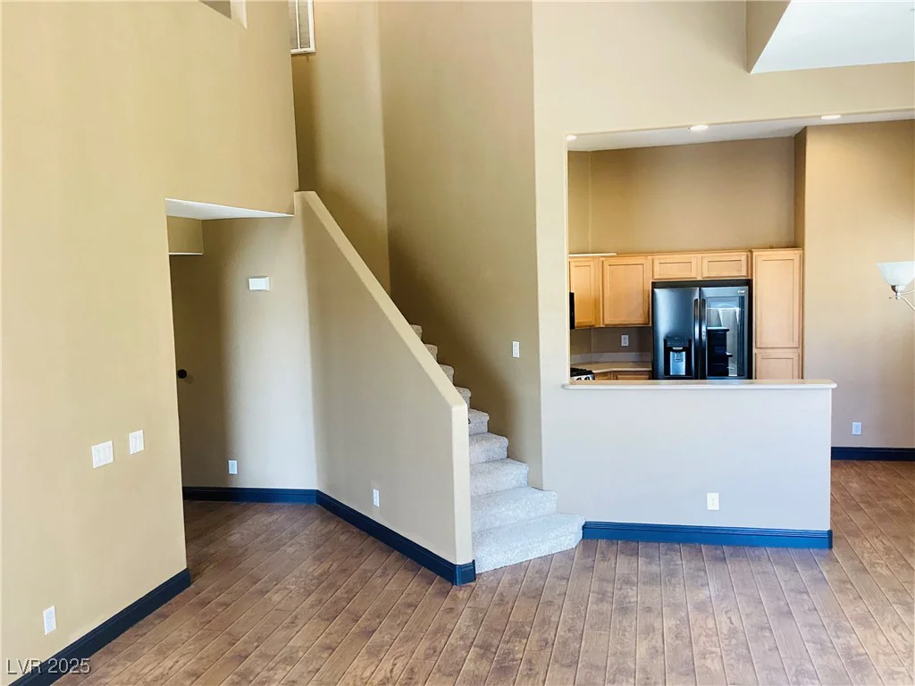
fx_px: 819
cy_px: 343
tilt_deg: -5.3
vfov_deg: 45.4
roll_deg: +2.1
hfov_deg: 58.4
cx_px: 458
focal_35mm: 31
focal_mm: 3.3
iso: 125
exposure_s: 1/60
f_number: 2.4
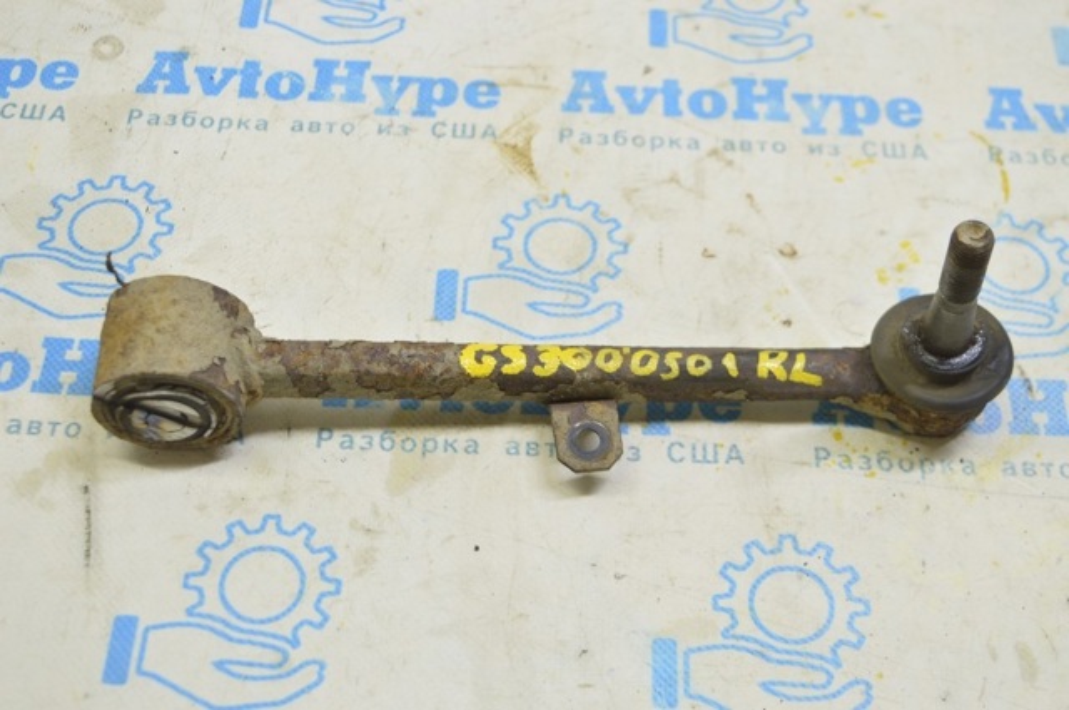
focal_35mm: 51
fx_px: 1512
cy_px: 355
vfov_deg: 26.4
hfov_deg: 38.9
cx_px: 534
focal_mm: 34
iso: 400
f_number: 5.6
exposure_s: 1/20
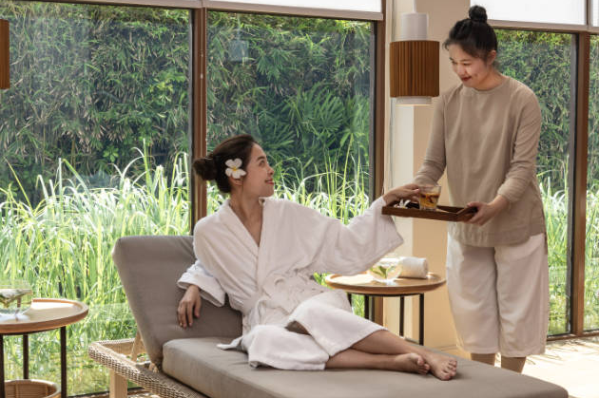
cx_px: 312
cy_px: 189
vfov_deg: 22.2
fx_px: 1014
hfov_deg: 32.9
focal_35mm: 61
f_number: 11
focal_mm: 48
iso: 64
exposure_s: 1/15
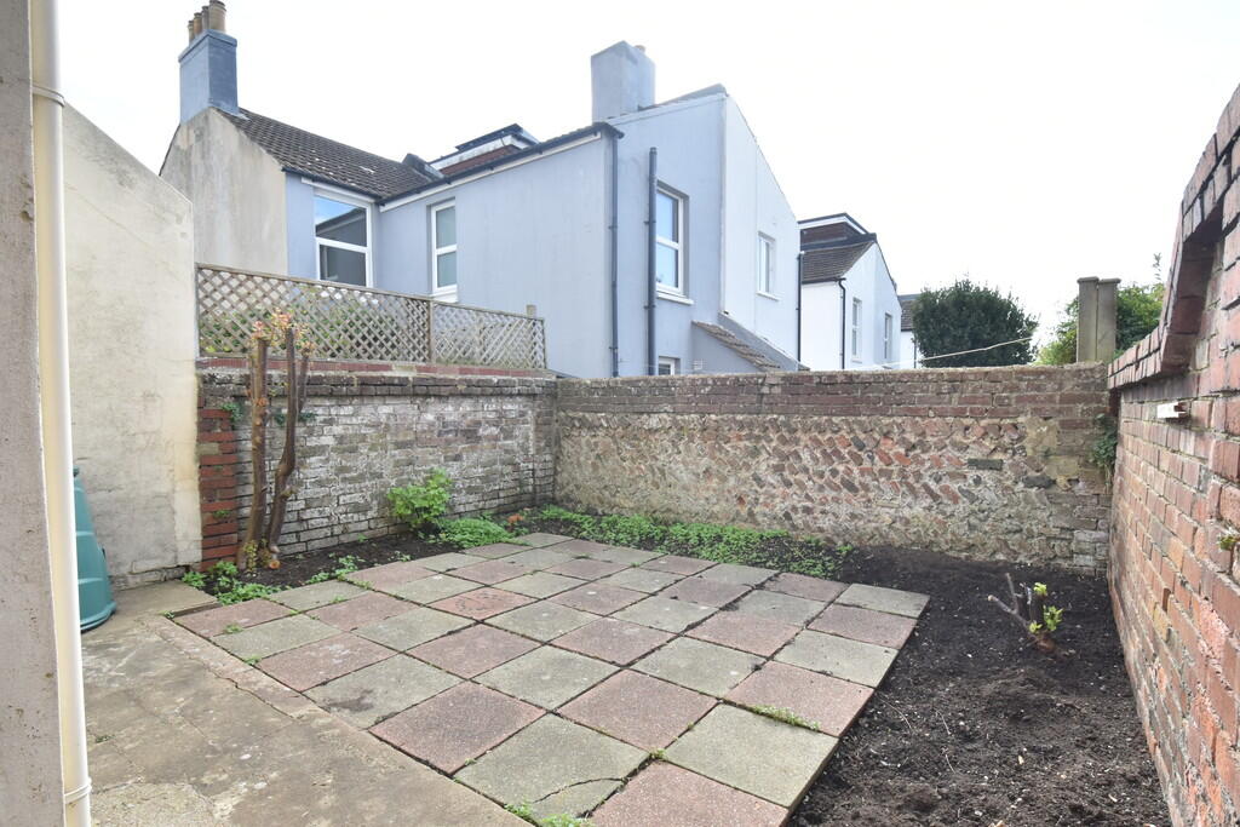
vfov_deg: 72.1
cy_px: 414
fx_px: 568
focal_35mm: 16
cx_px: 620
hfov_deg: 95.0
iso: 500
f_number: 8
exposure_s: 1/250
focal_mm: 11
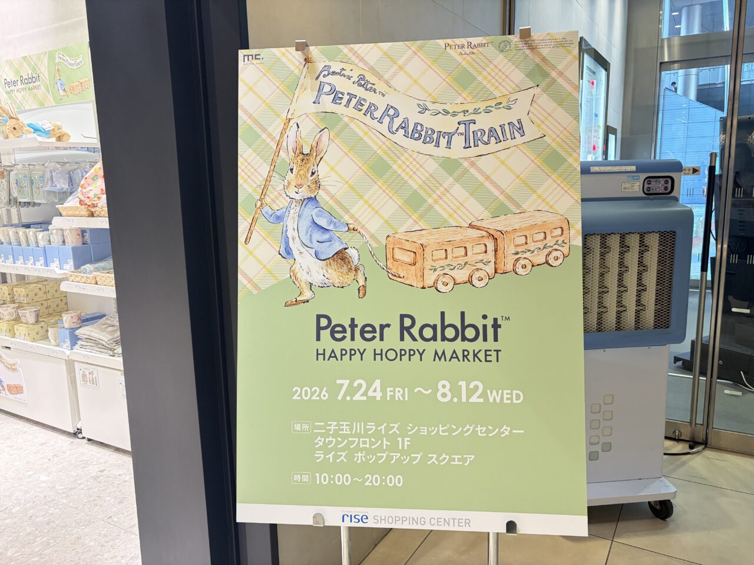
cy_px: 282
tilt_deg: -9.5
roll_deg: +1.7
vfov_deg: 53.1
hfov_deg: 67.3
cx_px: 377
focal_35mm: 26
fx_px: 566
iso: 160
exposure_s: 1/60
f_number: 1.6
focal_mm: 5.96
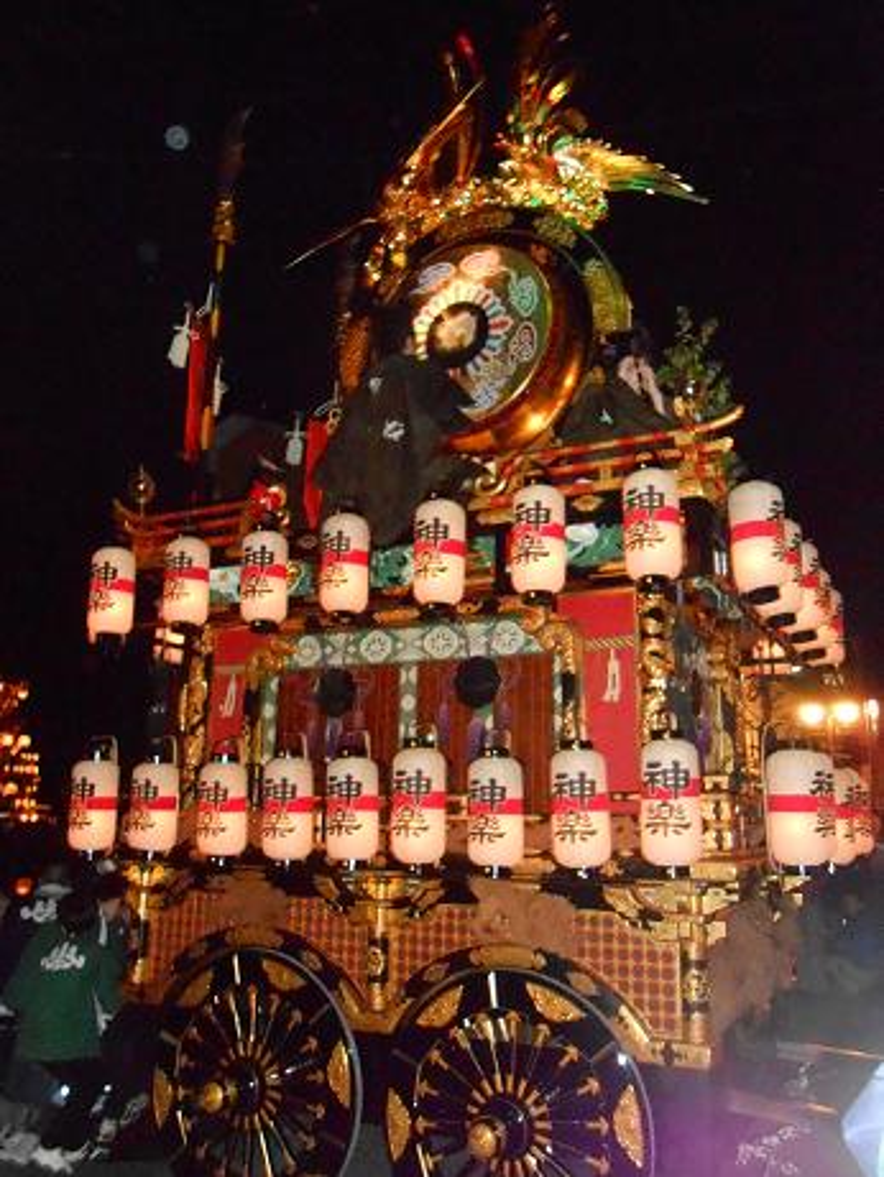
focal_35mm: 30
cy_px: 588
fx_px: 1021
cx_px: 442
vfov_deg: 60.0
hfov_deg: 46.8
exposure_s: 1/25
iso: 1600
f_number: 3.8
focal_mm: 5.3
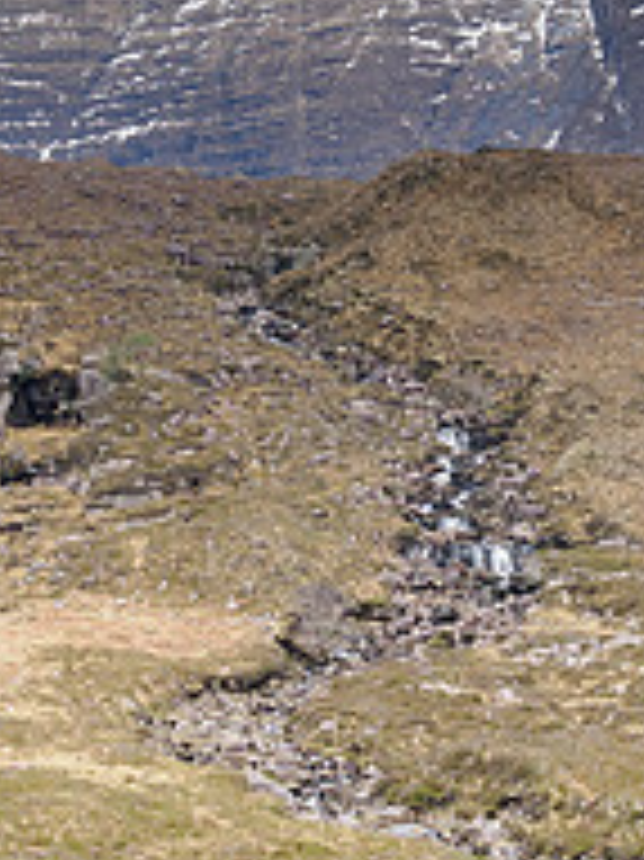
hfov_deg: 11.6
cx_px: 489
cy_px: 455
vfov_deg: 15.5
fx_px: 3154
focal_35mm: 127
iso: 200
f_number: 4
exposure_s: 1.6
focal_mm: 27
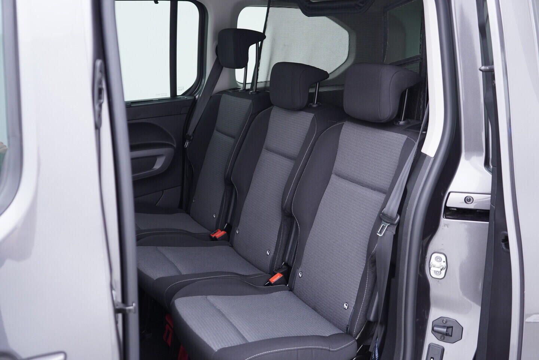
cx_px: 270
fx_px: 539
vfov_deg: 36.9
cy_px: 180
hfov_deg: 53.1
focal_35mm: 36
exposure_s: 1/40
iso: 320
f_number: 2.8
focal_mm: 24
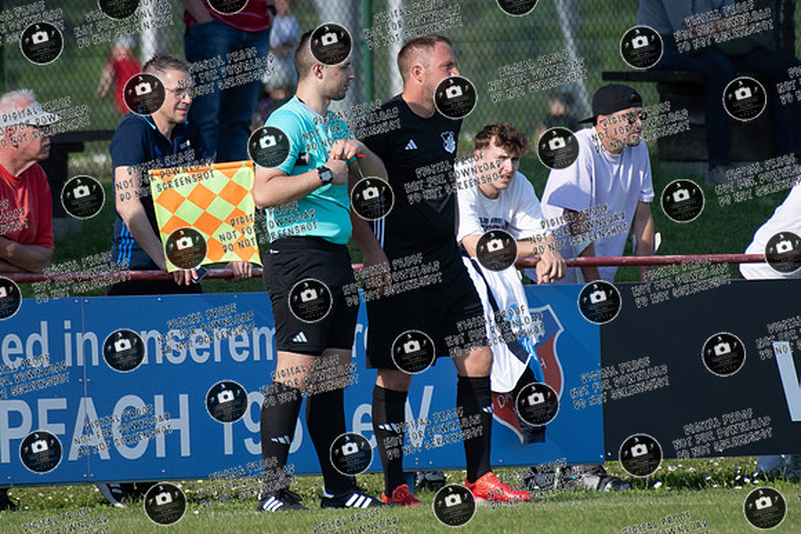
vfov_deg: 1.6
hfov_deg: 2.5
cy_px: 187
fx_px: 18607
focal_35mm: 836
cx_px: 417
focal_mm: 500
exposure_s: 1/1600
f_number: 5.6
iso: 640
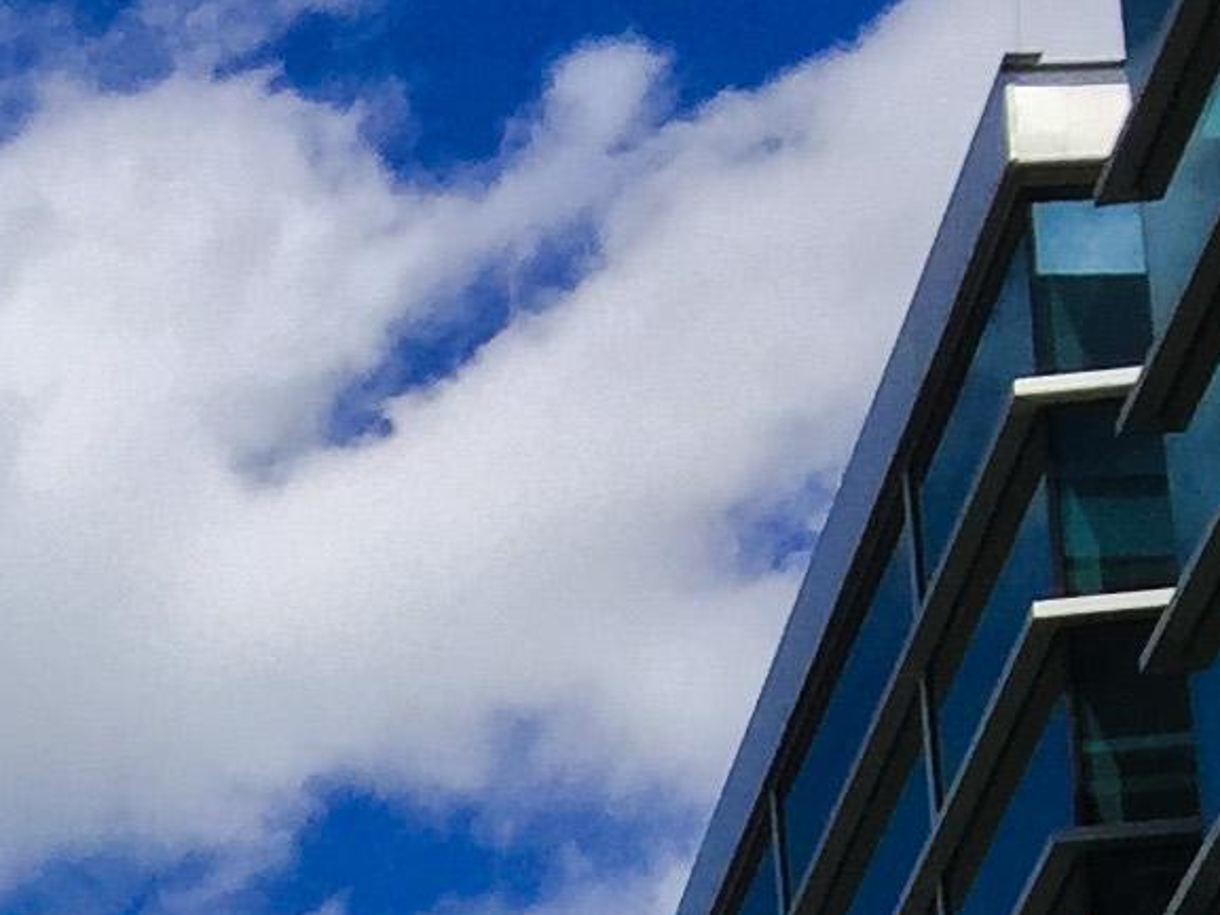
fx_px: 5781
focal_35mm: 164
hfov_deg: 9.9
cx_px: -2114
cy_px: 2483
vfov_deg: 8.1
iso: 32
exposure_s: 1/3300
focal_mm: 4.15
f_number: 2.2
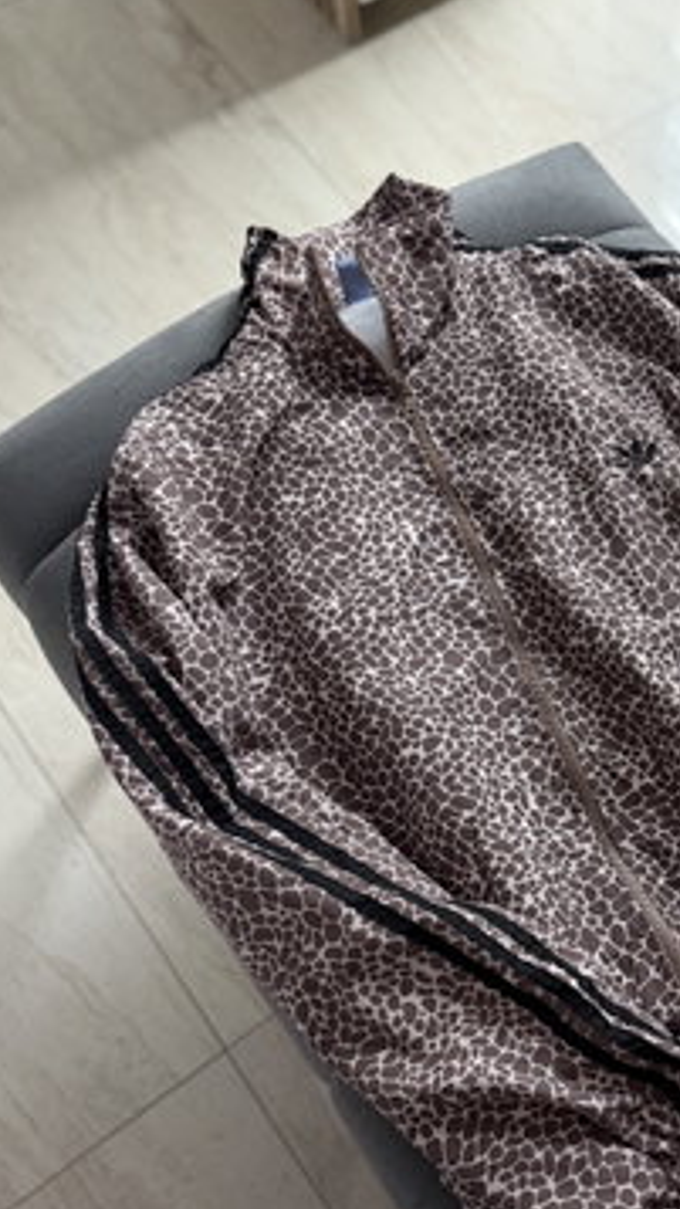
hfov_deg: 29.3
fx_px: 1249
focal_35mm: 39
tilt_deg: -69.3
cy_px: 665
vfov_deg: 51.5
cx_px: 602
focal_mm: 6.76
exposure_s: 1/50
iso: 320
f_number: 1.78
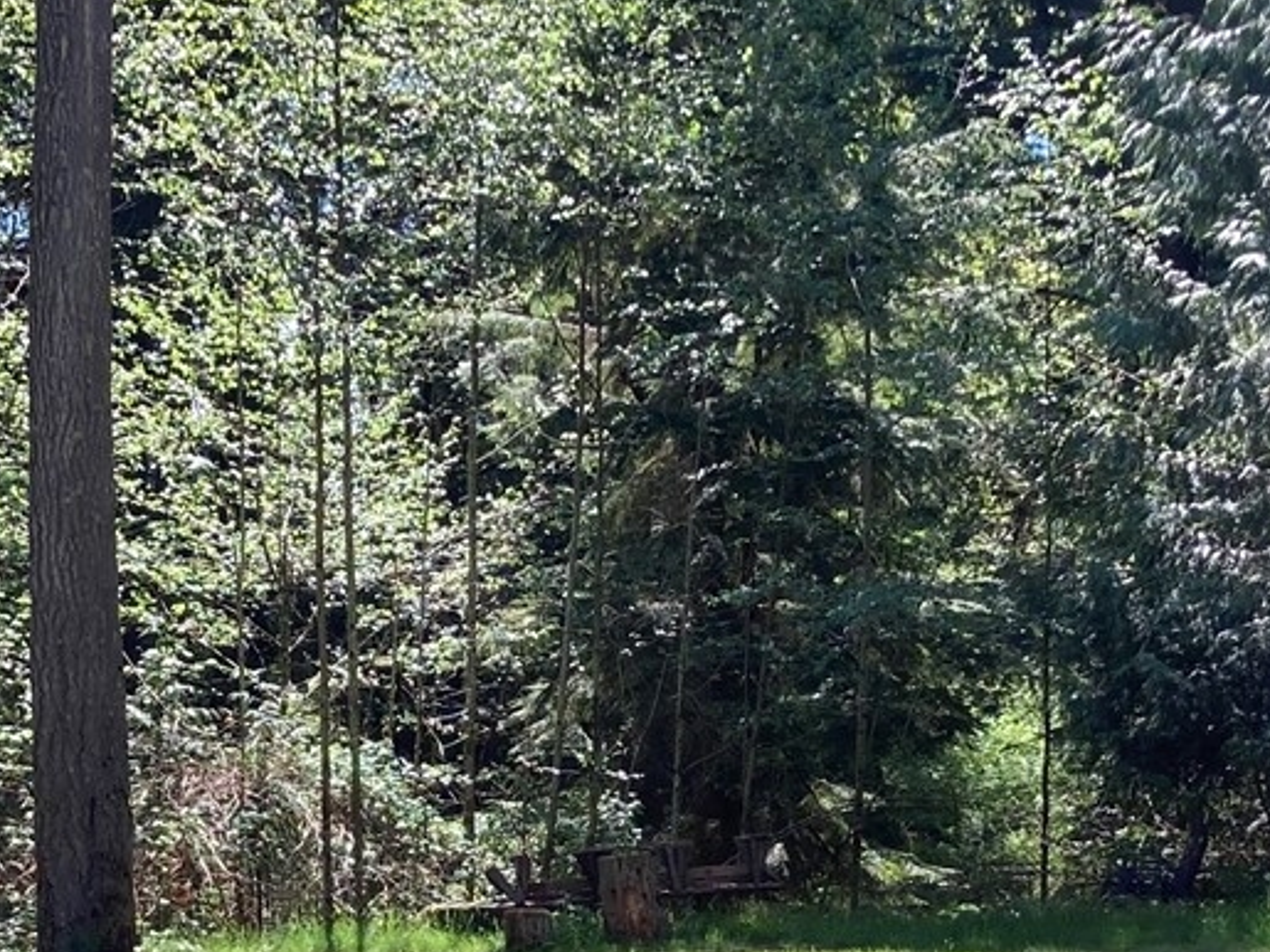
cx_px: 508
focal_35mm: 87
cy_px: 853
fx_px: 3191
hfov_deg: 22.5
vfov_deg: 16.7
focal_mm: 3.99
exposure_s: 1/440
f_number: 1.8
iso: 20
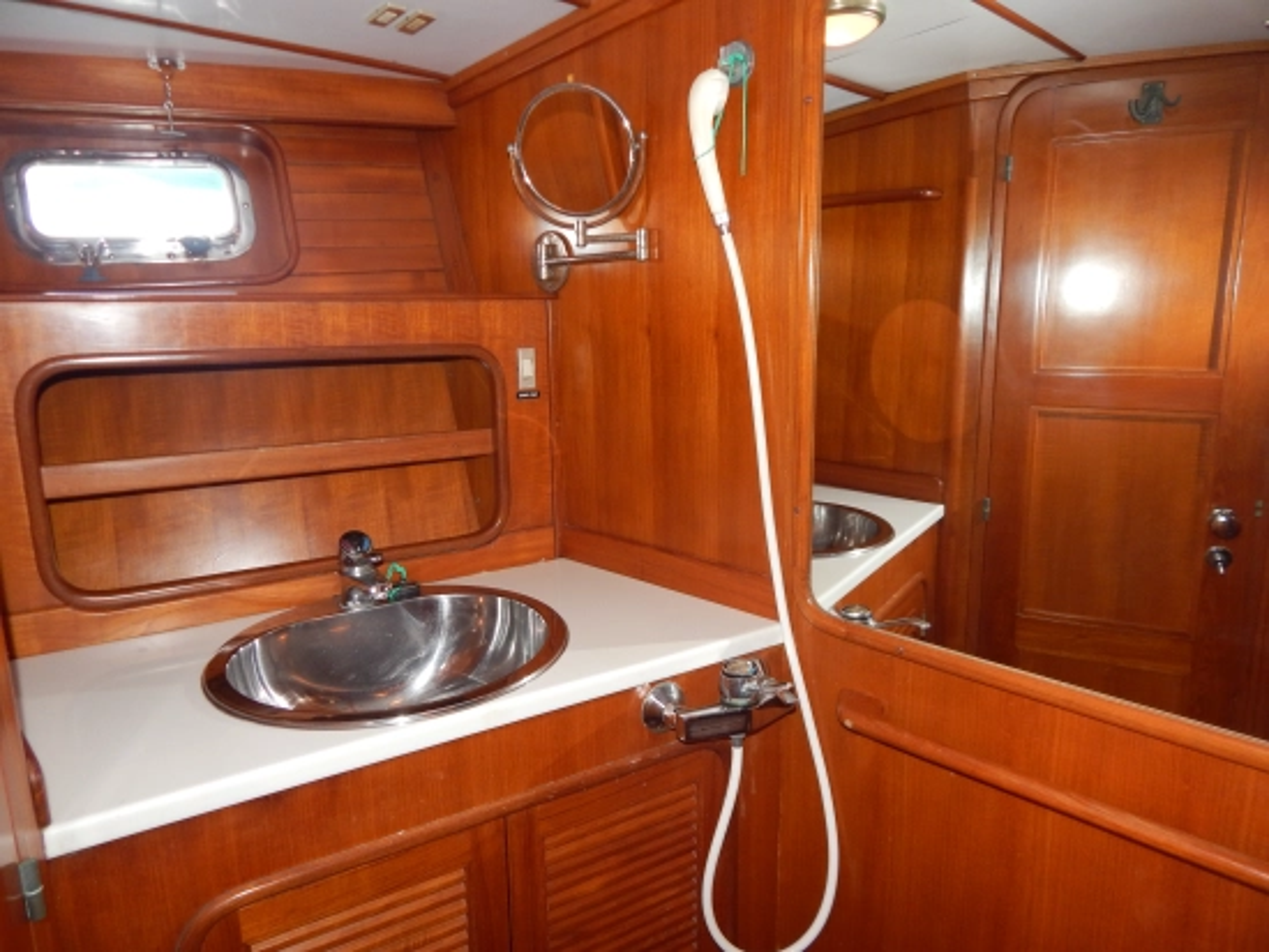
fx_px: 844
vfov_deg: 58.9
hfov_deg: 73.9
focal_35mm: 23
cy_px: 476
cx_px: 634
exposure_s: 1/30
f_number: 3
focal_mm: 4
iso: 200
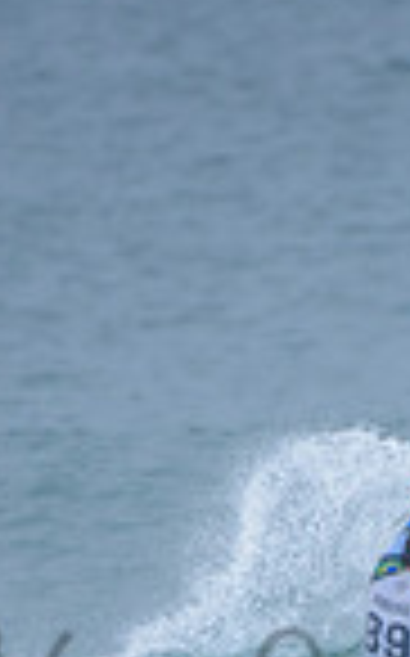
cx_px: 451
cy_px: 659
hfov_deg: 0.6
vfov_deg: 1.0
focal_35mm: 2026
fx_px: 36293
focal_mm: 500
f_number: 5.6
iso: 200
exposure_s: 1/800
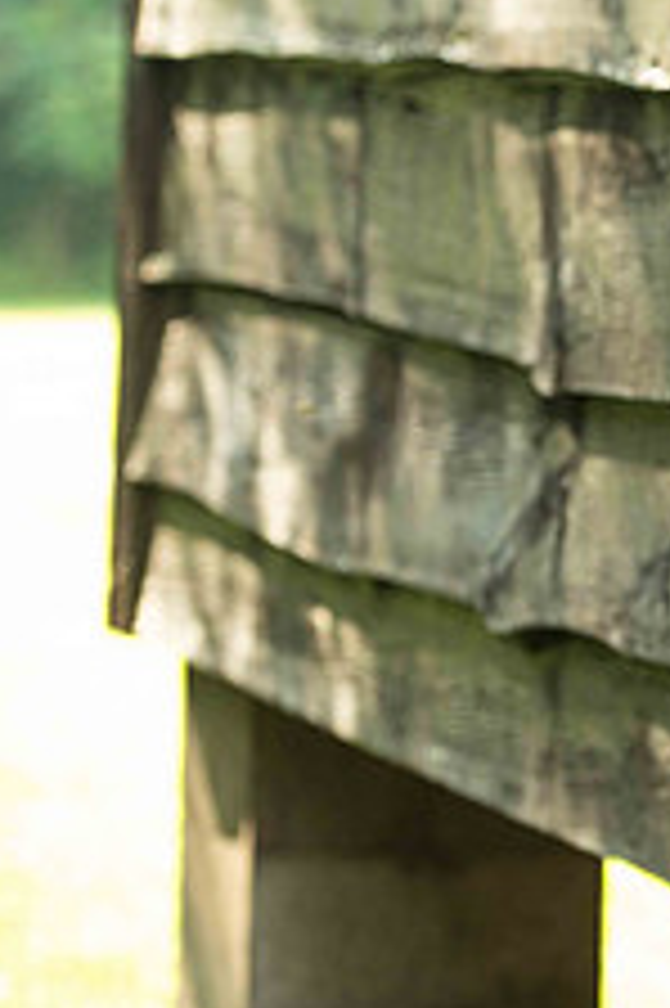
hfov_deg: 5.0
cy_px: 178
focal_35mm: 272
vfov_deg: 7.6
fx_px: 7605
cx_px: 1250
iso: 400
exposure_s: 1/200
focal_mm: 105
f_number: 4
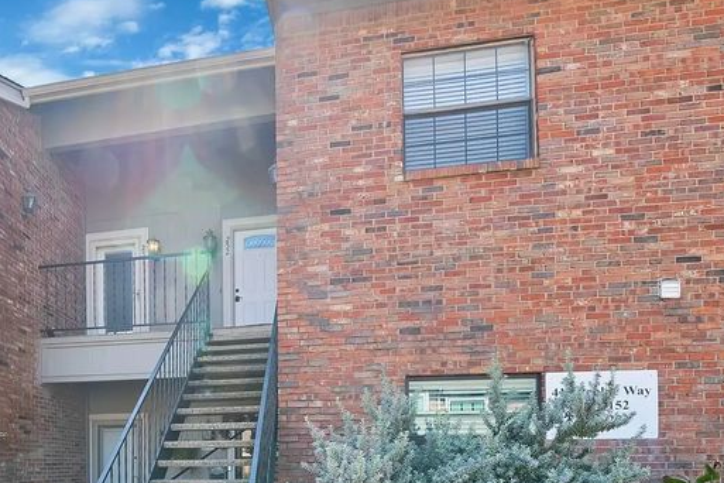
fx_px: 483
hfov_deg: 70.9
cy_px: 463
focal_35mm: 24
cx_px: 223
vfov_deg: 46.2
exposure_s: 1/200
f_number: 9
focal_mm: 12
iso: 640
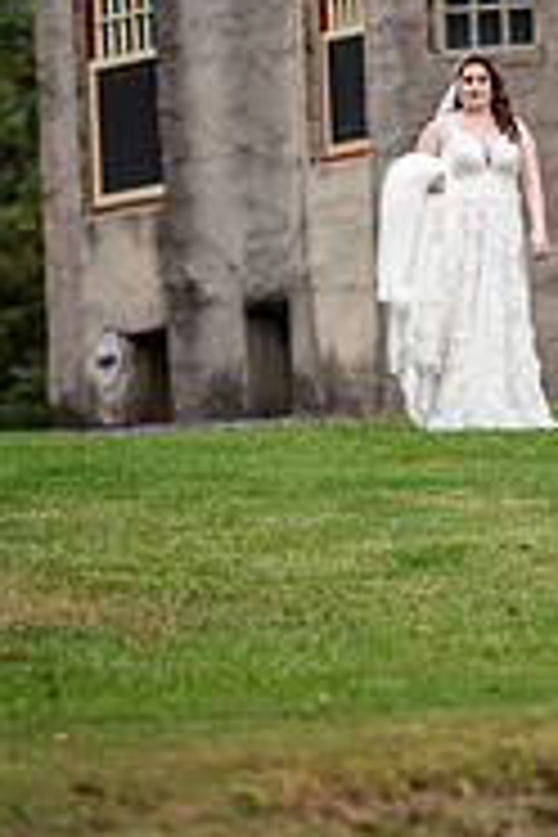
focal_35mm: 485
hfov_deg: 2.8
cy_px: 306
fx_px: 11275
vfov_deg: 4.3
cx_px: 418
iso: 320
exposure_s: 1/2500
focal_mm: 200
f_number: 2.8
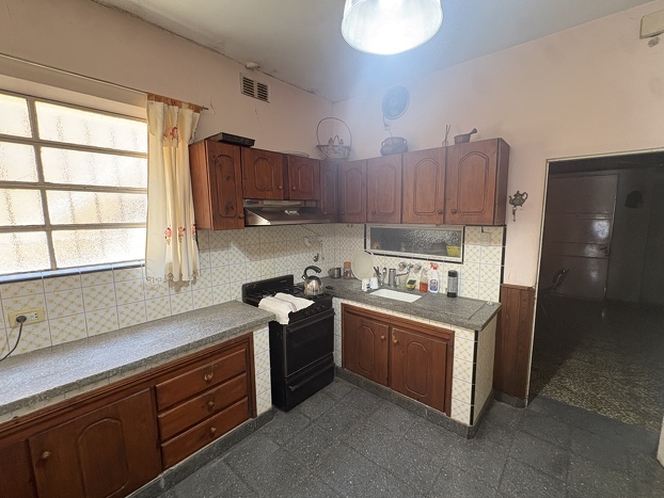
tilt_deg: -6.8
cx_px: 343
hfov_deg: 98.1
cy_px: 248
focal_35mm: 15
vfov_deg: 81.8
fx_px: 288
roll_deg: +1.0
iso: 320
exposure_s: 1/50
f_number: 2.2
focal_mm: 2.22
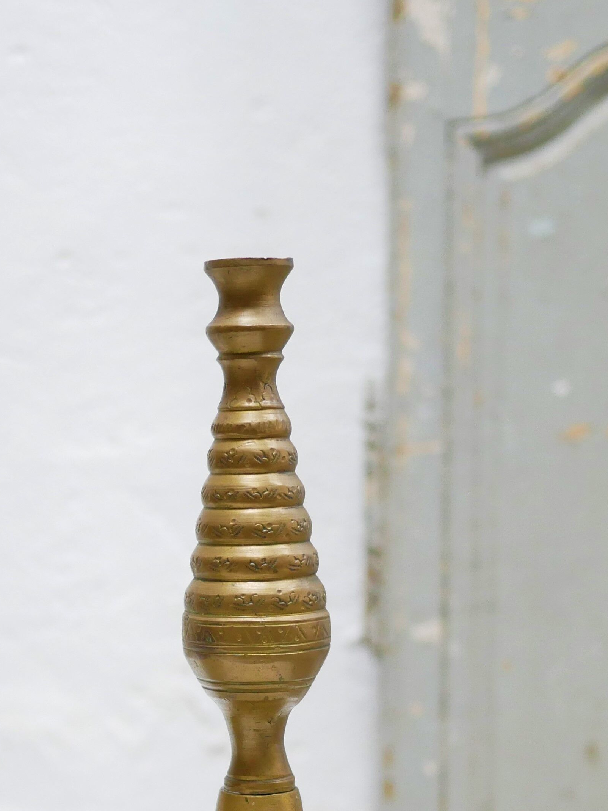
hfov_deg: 17.4
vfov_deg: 23.0
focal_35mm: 84
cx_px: 124
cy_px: 633
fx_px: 1967
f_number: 1.7
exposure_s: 1/60
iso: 800
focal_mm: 20
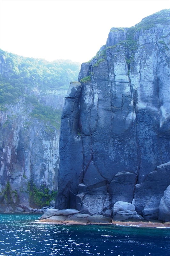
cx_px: 85
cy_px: 128
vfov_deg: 51.3
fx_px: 266
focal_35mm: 38
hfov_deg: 35.4
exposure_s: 1/320
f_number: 5.6
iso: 200
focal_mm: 25
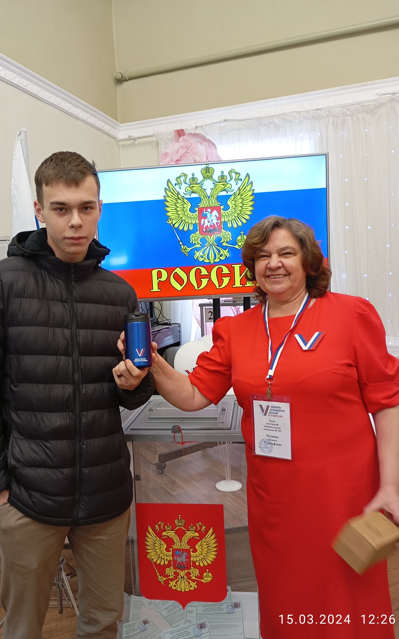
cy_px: 322
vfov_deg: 62.9
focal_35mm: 30
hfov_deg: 41.8
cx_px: 174
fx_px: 522
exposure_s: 1/33.3
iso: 529
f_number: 1.8
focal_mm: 4.27
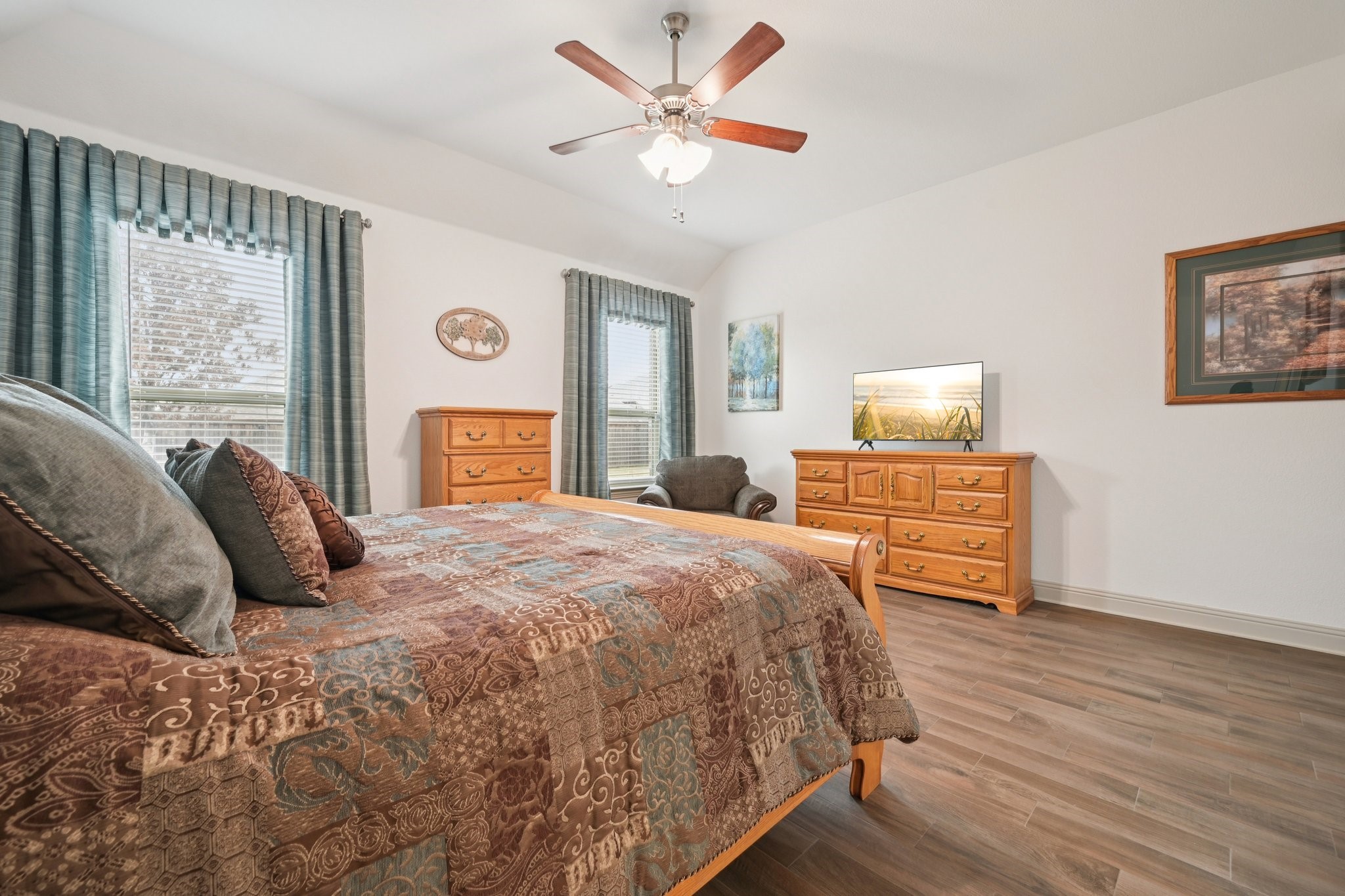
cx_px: 672
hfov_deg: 104.3
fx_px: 523
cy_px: 448
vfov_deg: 81.2
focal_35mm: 14
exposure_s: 1/4
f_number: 9
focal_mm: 14
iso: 250
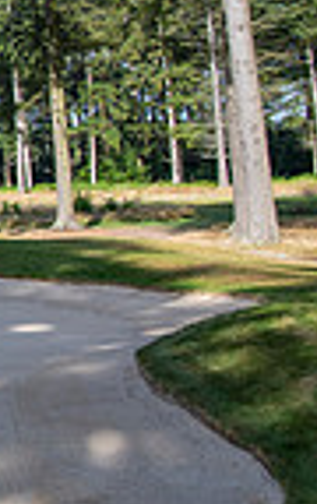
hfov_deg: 11.7
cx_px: -609
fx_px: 908
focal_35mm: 66
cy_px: 97
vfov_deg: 30.2
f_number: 6.3
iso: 200
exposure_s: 1/400
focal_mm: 16
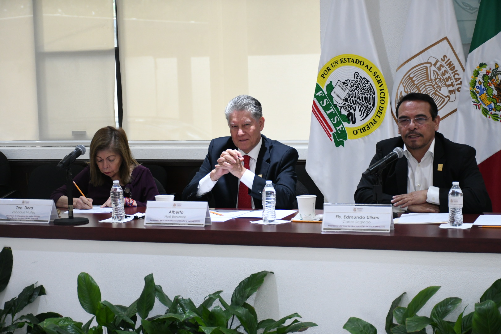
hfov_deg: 27.0
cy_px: 167
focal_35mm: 75
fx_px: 1044
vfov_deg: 18.2
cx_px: 250
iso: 2000
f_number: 4.8
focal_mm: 50
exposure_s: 1/100
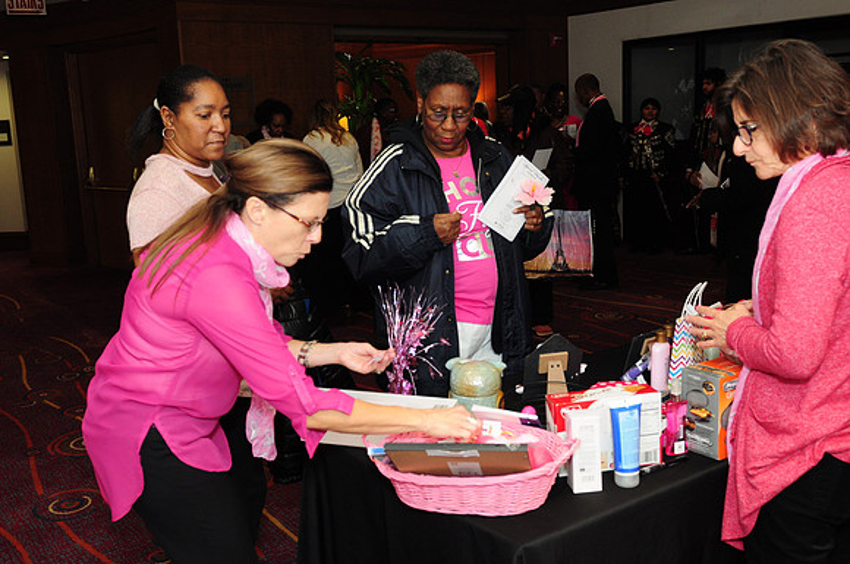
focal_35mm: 36
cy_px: 282
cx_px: 425
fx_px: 849
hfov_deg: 53.2
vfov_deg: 36.8
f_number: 4.5
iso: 800
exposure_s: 1/60
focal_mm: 24
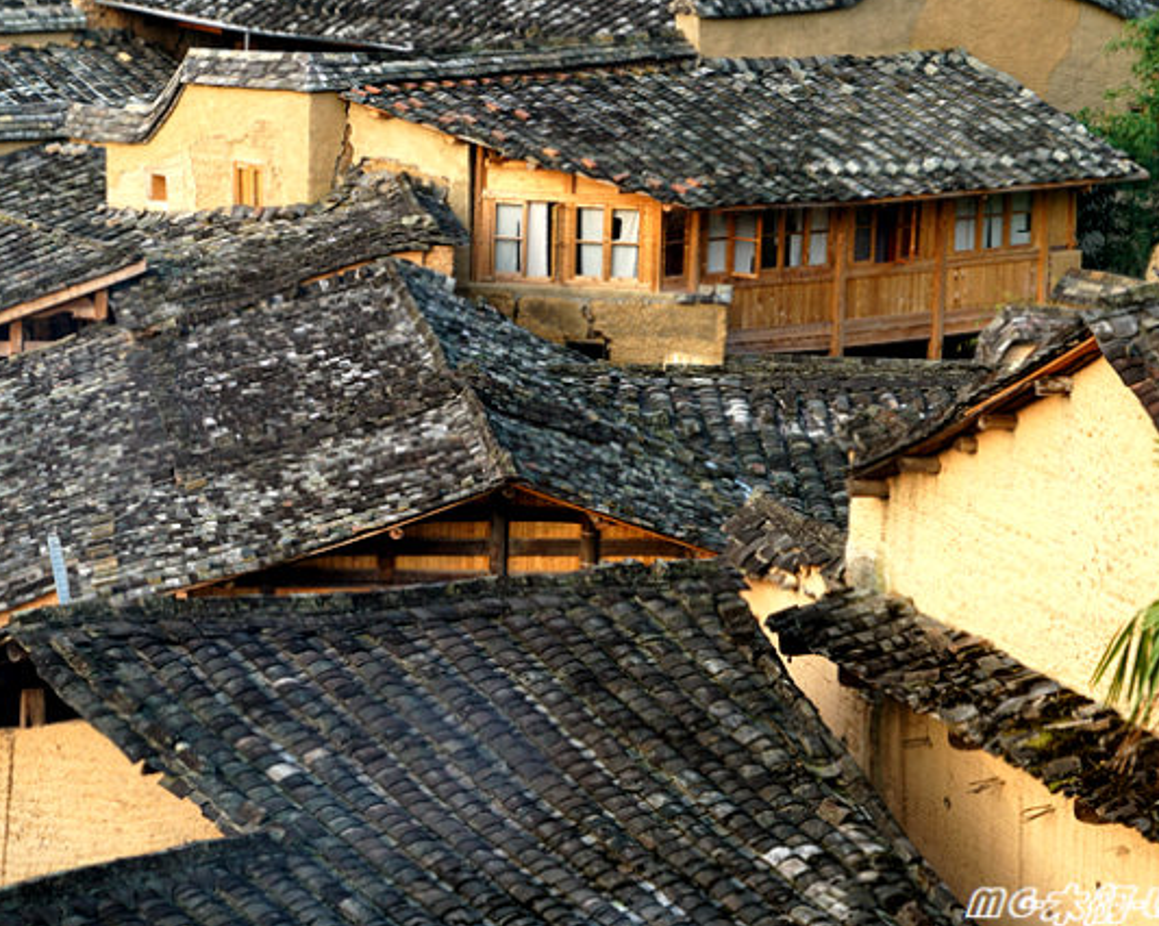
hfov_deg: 12.2
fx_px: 5418
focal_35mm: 158
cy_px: 450
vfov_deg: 9.8
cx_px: 494
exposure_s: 1/160
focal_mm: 130
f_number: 8
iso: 640
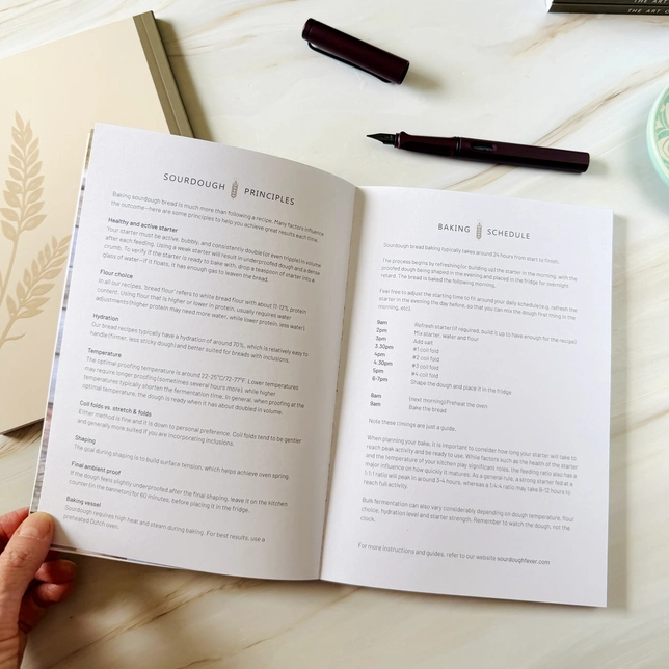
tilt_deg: -77.6
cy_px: 251
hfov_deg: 55.6
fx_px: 634
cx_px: 338
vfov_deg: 55.0
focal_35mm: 29
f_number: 1.78
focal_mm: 6.76
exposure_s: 1/637
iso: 80
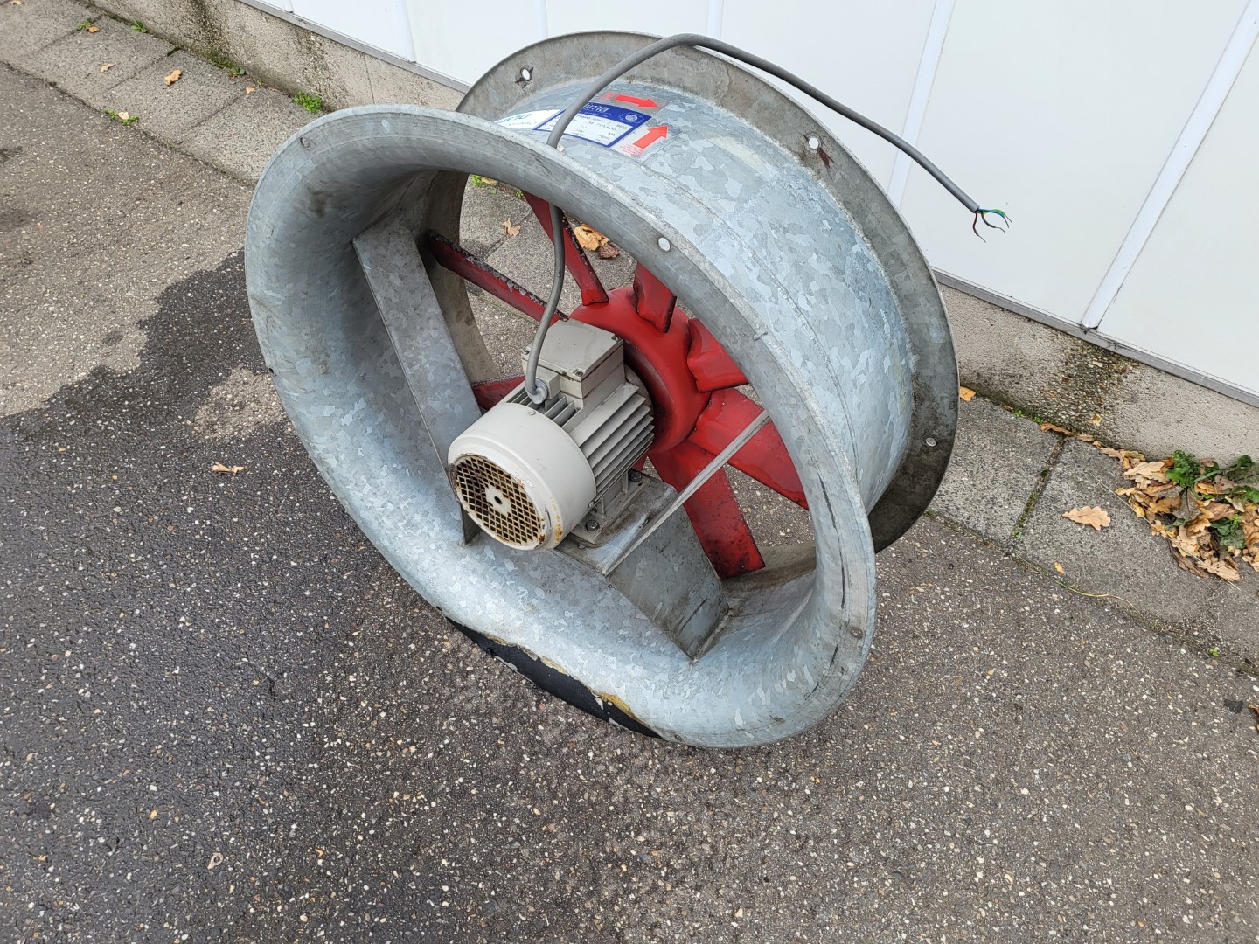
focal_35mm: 26
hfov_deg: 67.3
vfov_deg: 53.1
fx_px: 946
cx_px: 630
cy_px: 472
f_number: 1.8
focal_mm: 4.25
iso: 50
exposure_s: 1/152
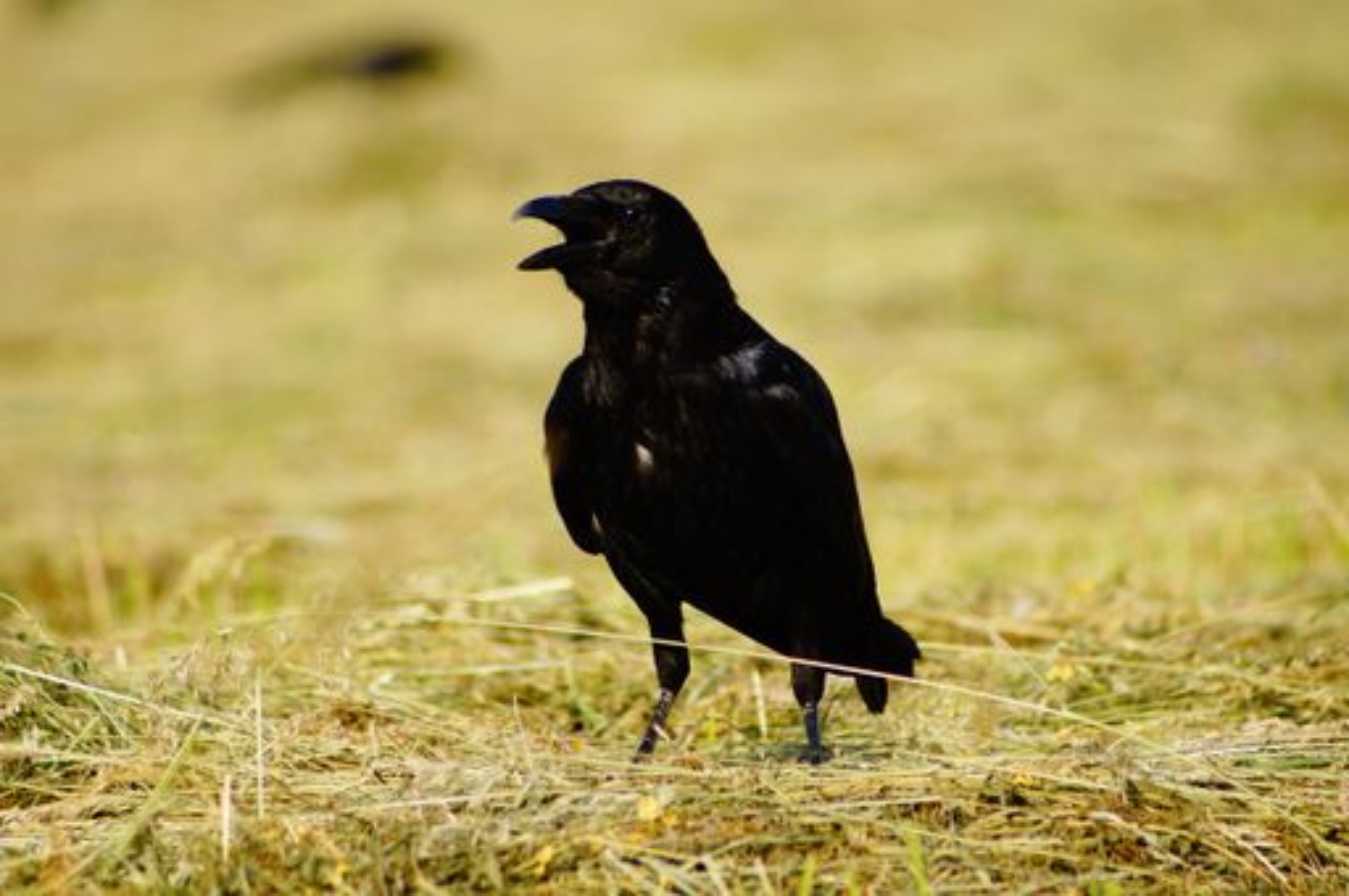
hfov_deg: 4.9
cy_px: 448
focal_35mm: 420
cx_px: 674
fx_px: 15718
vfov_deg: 3.3
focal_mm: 280
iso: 125
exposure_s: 1/500
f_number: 5.6
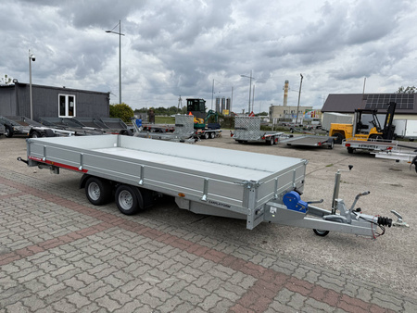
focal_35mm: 24
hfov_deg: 71.6
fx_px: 289
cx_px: 208
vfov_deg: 56.9
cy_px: 156
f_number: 1.78
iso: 80
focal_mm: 6.76
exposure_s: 1/5714
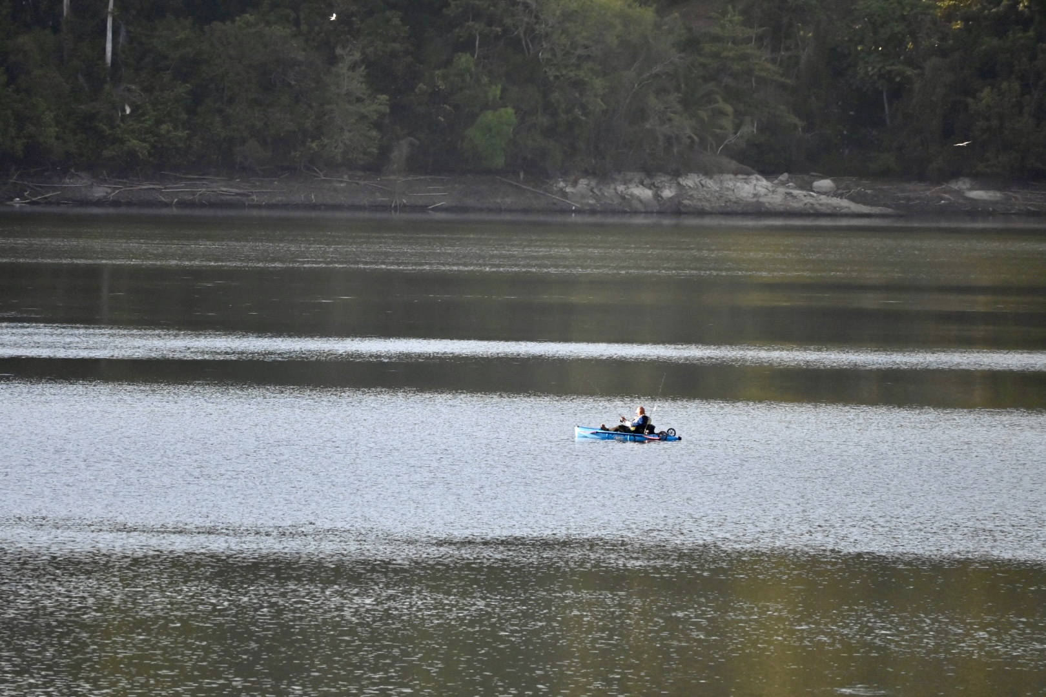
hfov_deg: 5.5
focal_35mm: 375
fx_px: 10895
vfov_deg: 3.7
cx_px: 523
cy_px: 348
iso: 2000
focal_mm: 250
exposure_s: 1/2500
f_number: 6.3
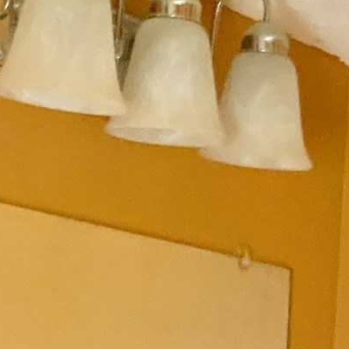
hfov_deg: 13.3
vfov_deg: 11.4
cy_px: 789
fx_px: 1494
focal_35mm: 131
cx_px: 267
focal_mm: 3
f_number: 1.8
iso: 200
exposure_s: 1/60
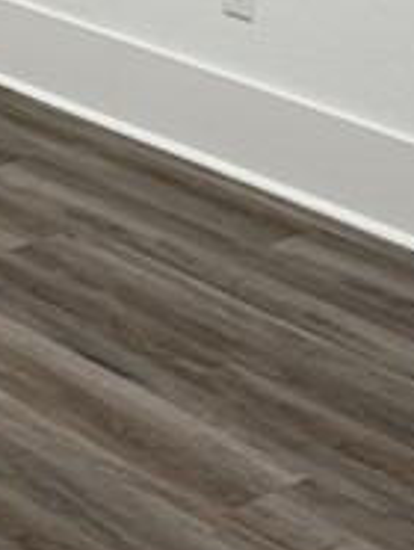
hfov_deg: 11.2
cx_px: 56
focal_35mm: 132
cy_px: -381
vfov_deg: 13.6
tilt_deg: -3.4
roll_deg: -0.9
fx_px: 2100
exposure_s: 1/60
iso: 250
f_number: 1.78
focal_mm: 6.76
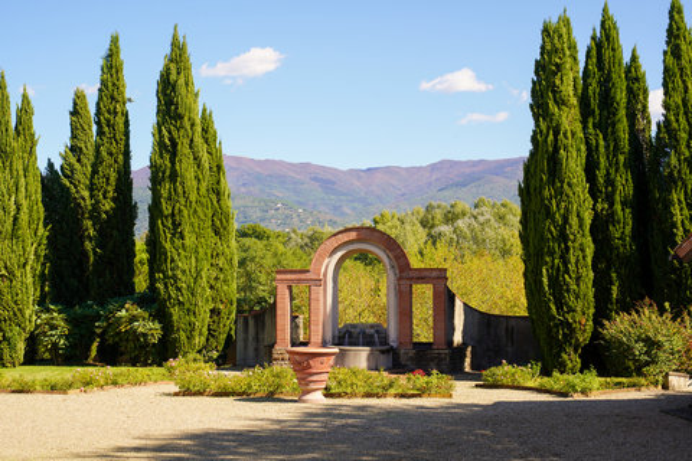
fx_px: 1038
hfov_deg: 36.9
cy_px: 230
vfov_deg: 25.1
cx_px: 346
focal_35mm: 54
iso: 100
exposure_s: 1/125
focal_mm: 54
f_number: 9
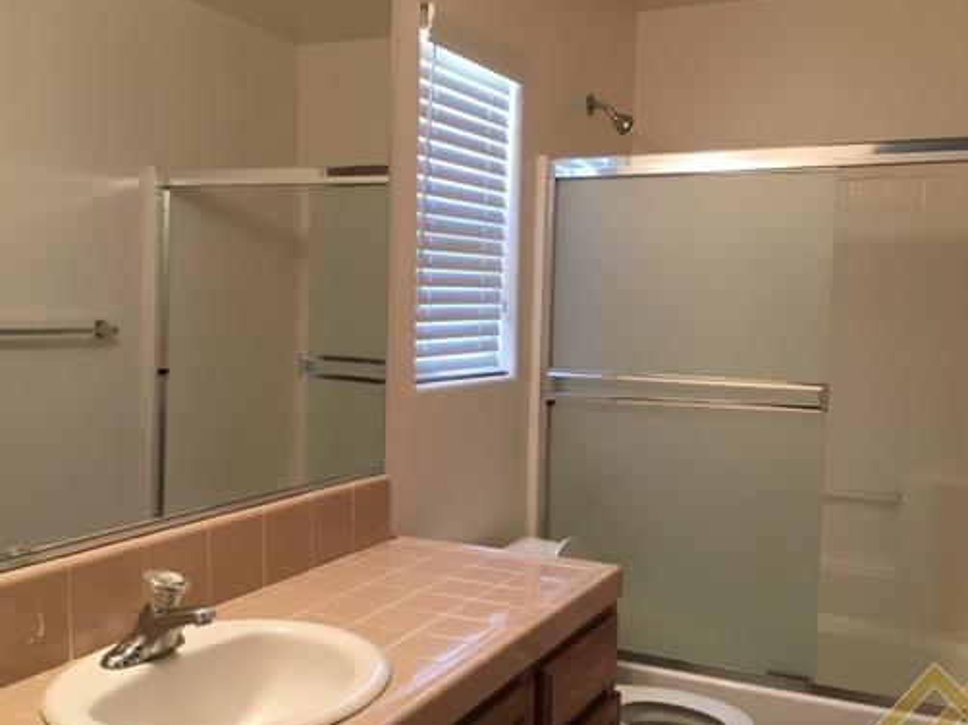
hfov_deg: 50.1
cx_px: 447
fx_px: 1034
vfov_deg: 38.6
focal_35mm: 37
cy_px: 366
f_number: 2.2
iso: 64
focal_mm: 4.15
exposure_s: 1/30
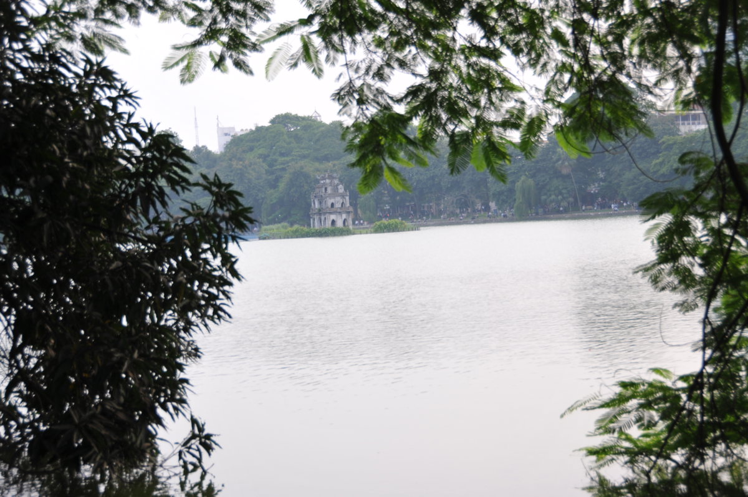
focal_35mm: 78
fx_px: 1619
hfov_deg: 26.0
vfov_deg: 17.4
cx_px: 374
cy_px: 248
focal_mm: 52
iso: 200
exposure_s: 1/80
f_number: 4.8
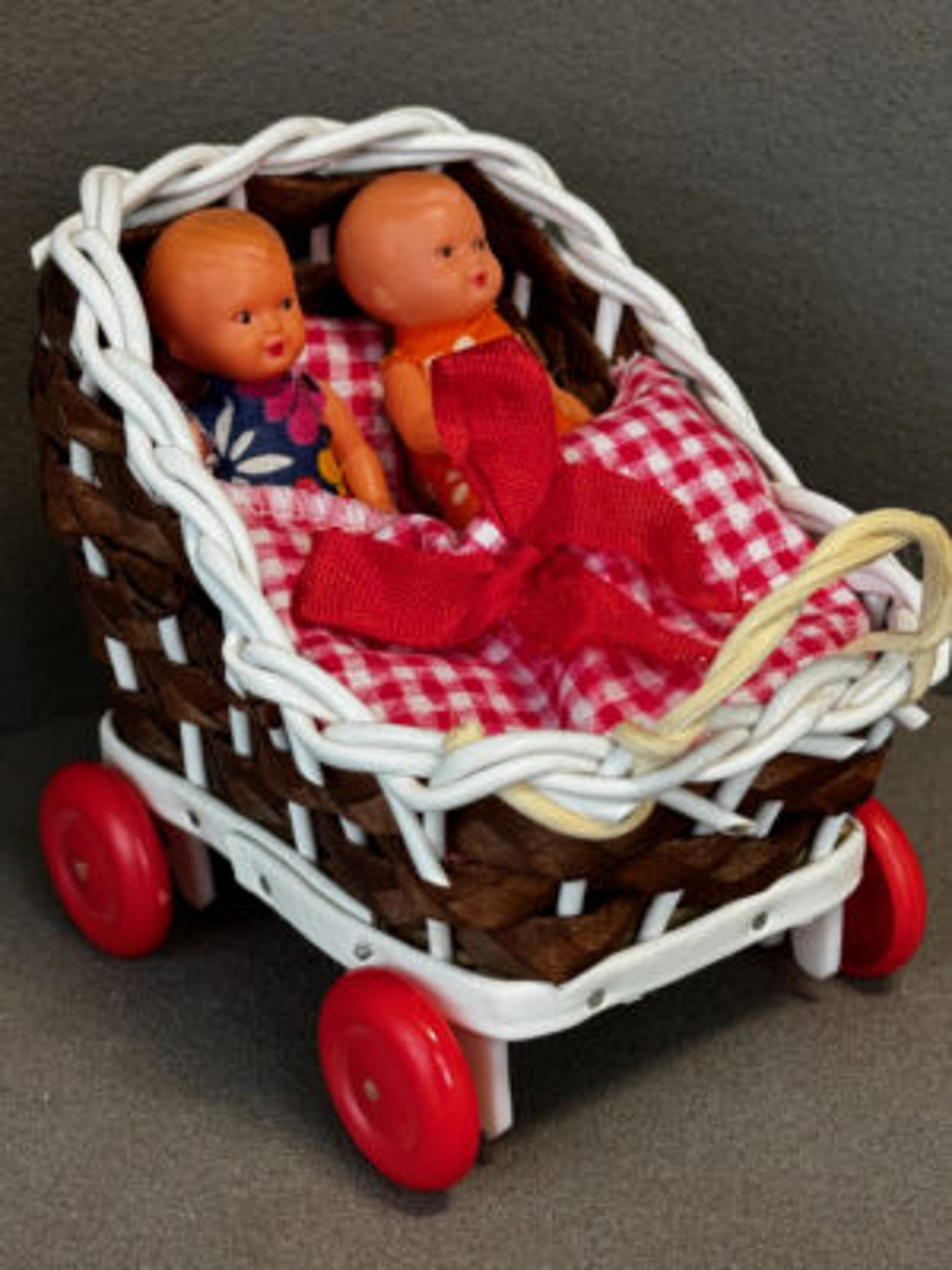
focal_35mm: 48
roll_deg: +0.1
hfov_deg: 30.3
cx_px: 476
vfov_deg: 39.7
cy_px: 635
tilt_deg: -25.7
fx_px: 1760
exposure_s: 1/285
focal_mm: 6.76
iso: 64
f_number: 1.78
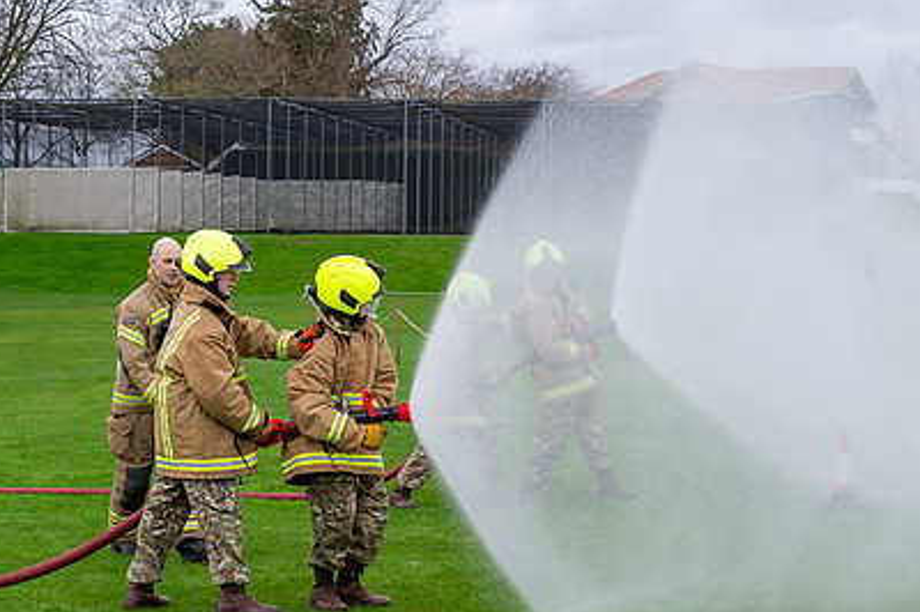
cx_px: 571
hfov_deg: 18.6
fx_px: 2809
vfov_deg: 12.4
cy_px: 309
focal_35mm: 110
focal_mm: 70
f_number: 7.1
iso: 400
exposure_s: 1/250
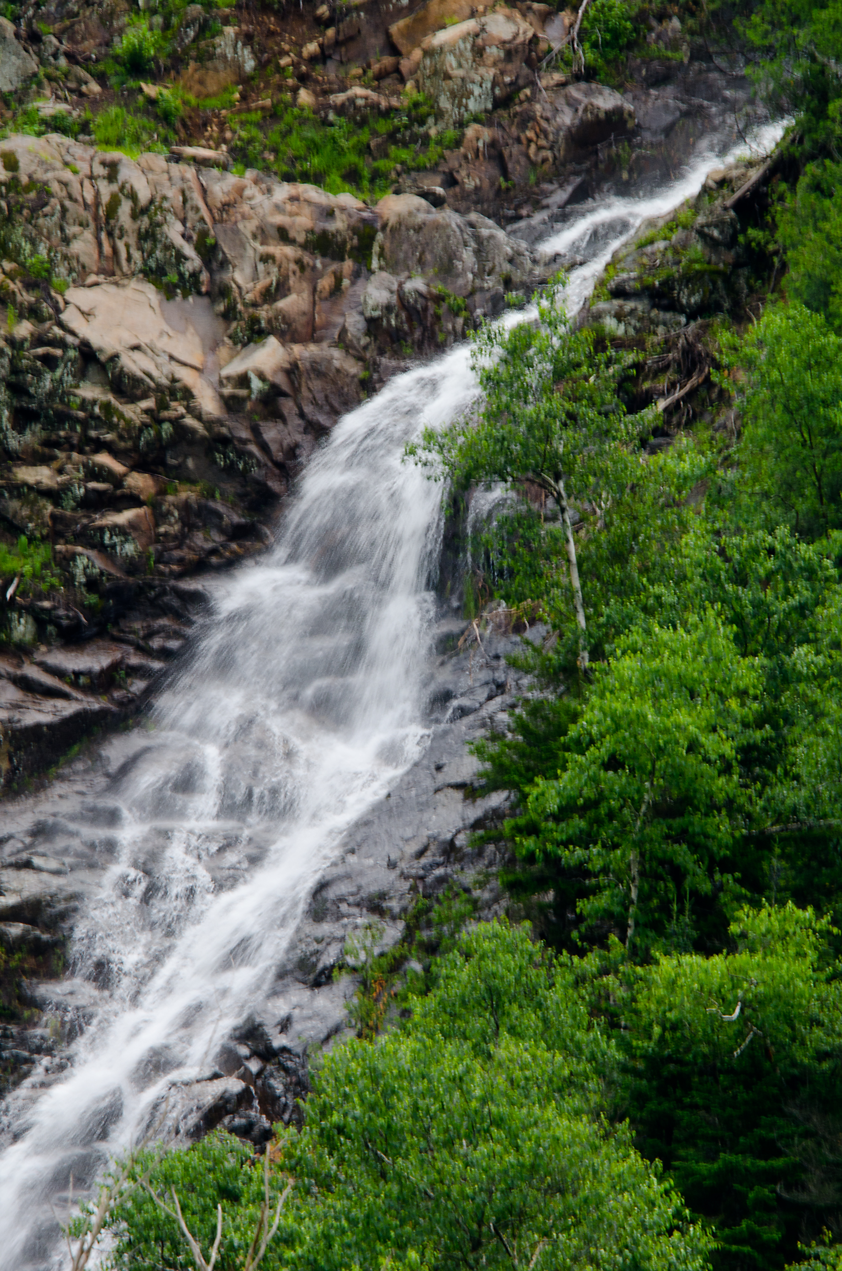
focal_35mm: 525
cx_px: 421
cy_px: 636
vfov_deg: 3.9
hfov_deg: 2.6
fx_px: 18501
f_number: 29
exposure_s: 1/20
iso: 200
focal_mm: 350
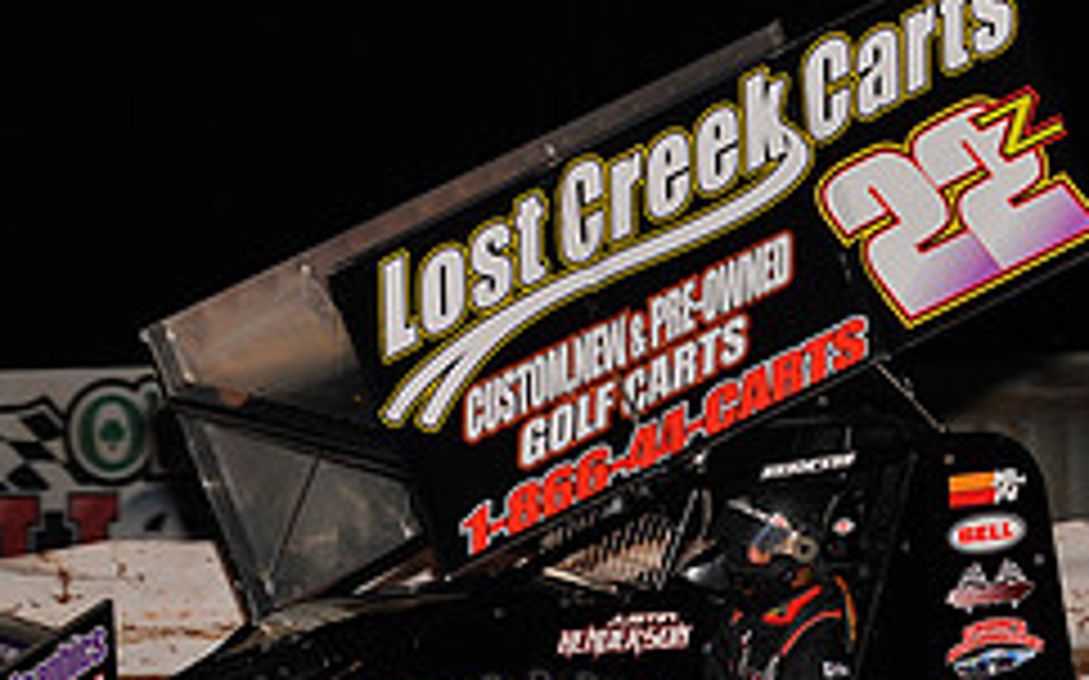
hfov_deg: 5.5
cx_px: 540
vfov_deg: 3.5
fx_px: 11243
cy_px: 527
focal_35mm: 379
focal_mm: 155
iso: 500
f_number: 5.6
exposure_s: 1/250
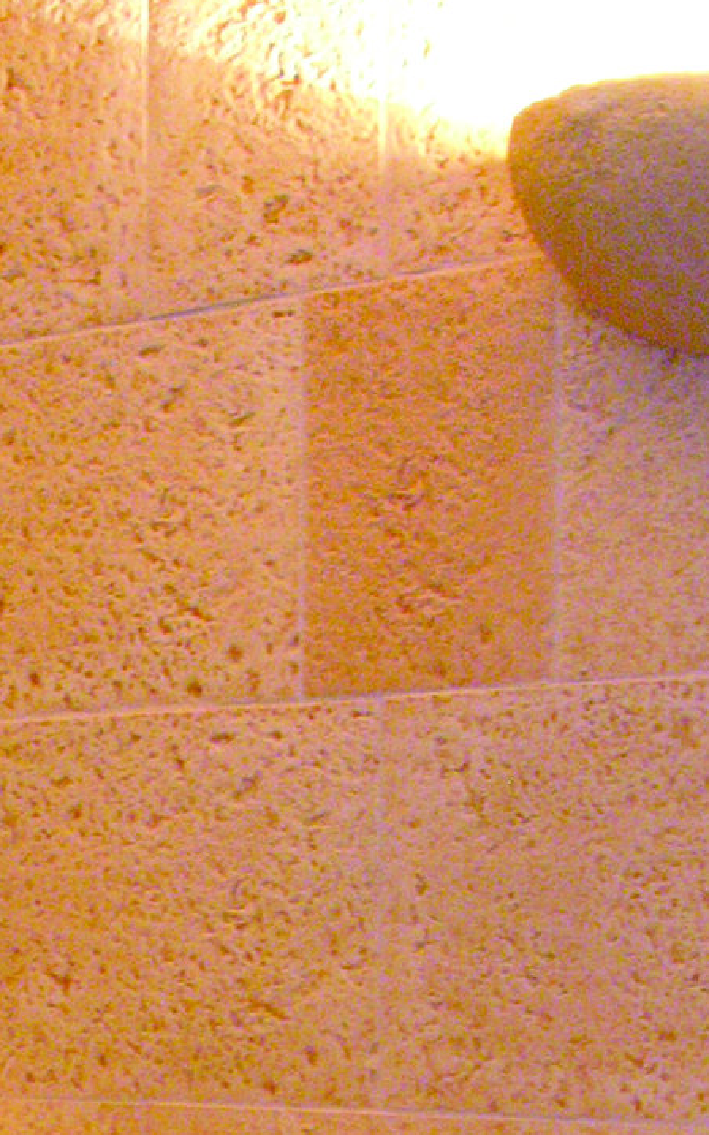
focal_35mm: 106
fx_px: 3278
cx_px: -206
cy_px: 1281
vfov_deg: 18.8
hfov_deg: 12.0
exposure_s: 1.49
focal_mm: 8.9
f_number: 5.6
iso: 400
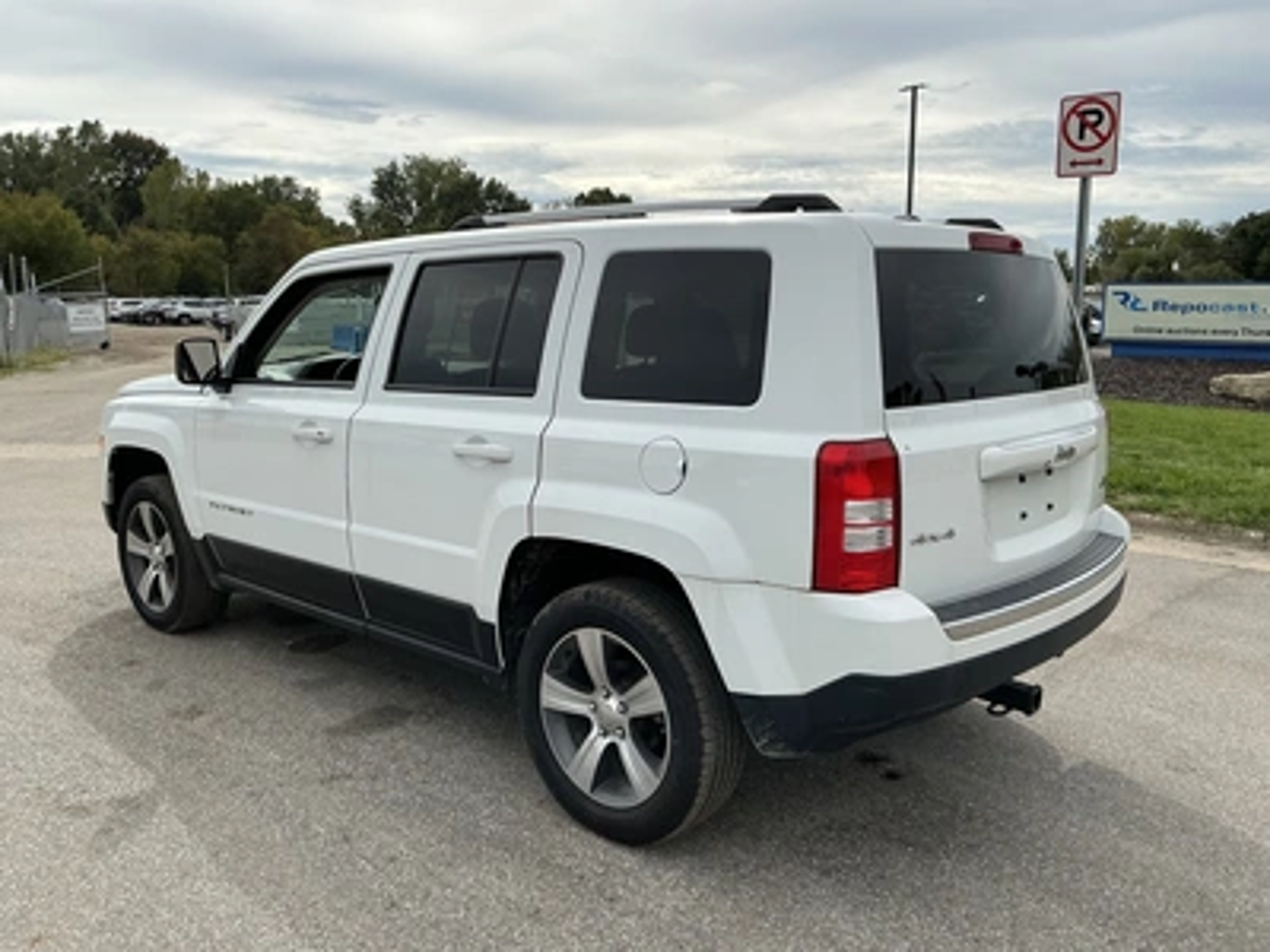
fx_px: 1027
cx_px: 635
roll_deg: -1.2
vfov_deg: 49.7
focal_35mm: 28
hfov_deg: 63.4
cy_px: 476
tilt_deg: -6.8
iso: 25
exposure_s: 1/2320
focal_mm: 3
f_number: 1.8
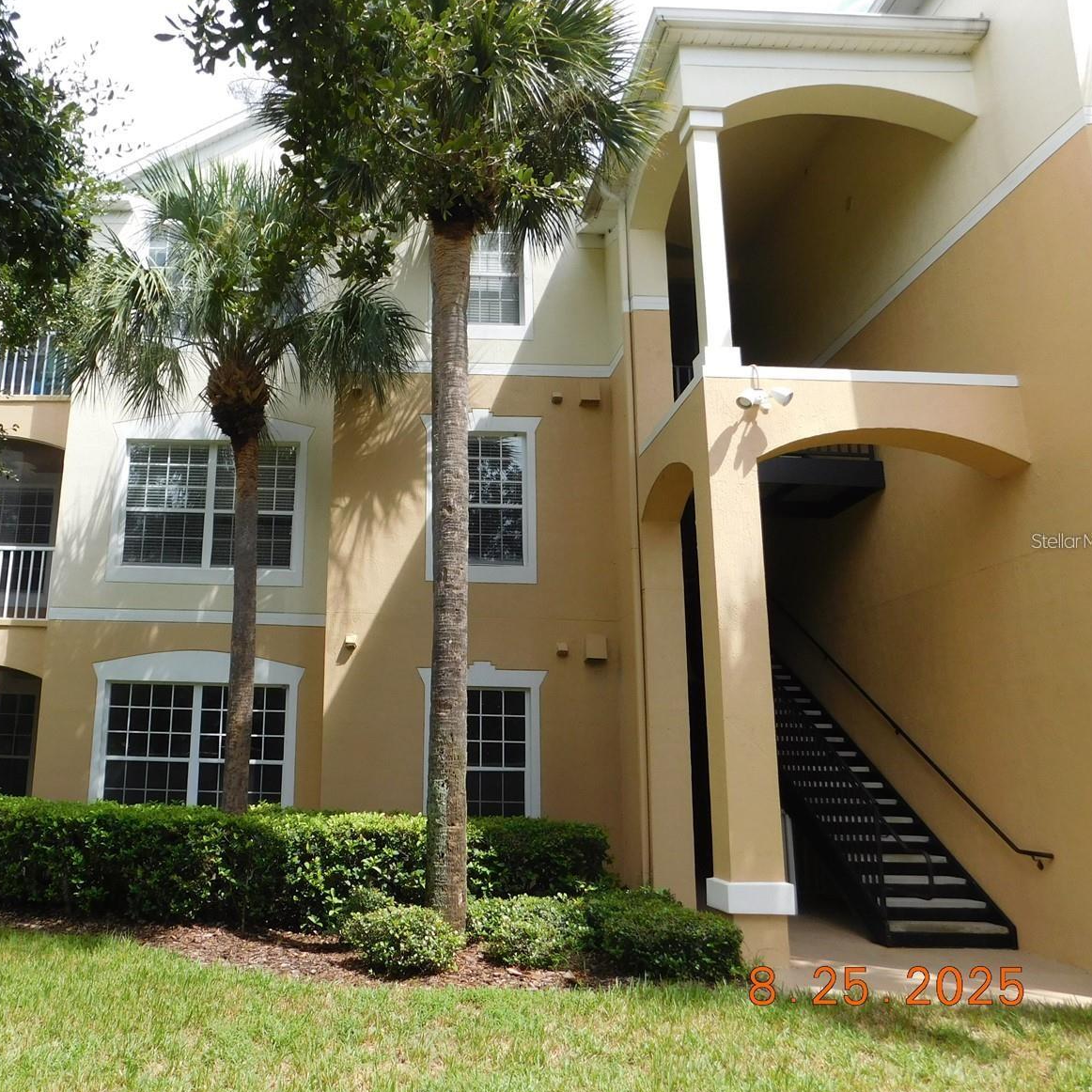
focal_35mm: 28
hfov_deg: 56.1
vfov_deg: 57.3
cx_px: 368
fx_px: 999
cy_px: 540
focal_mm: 4
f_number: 3
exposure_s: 1/800
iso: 125
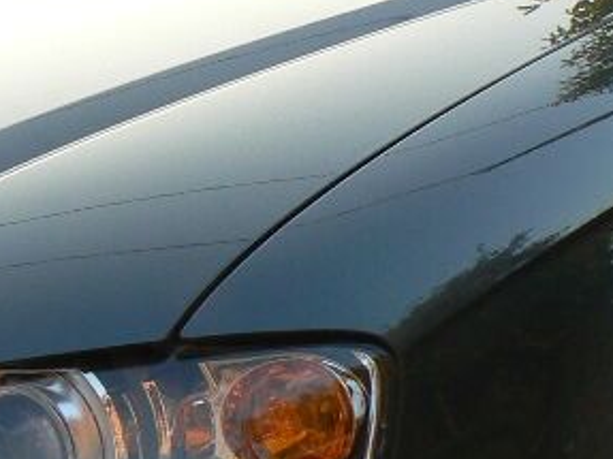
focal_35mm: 182
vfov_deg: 8.2
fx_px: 3222
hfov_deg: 10.9
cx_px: 423
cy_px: 243
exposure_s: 1/60
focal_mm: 8.4
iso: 80
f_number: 4
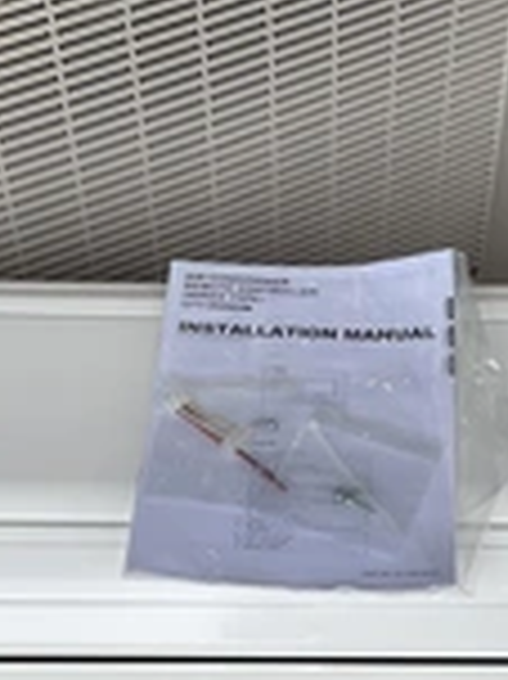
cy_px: 594
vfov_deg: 24.7
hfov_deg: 19.1
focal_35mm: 77
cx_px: 333
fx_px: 1509
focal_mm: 3
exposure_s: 1/491
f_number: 1.8
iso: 25
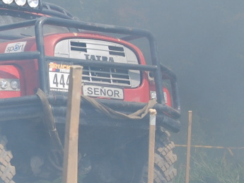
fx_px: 1100
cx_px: -8
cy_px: 87
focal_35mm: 156
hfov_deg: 12.5
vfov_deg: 9.5
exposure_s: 1/320
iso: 200
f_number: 9
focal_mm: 34
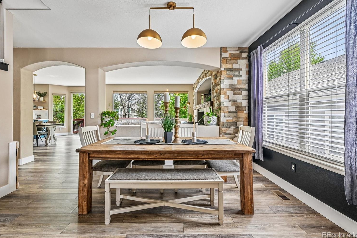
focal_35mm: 15
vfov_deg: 77.2
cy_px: 112
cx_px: 170
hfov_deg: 100.3
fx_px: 149
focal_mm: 14
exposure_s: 1/15
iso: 125
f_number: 11
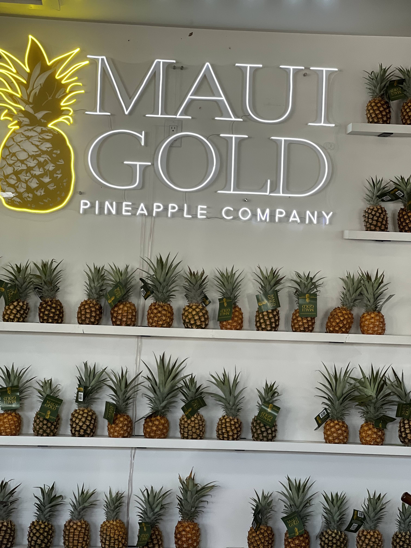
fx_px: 1219
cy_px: 274
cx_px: 206
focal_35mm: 77
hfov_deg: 19.1
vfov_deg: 25.3
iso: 160
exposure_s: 1/121
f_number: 2.8
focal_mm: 9
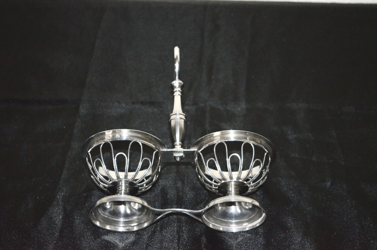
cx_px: 188
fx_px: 862
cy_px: 125
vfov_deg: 16.5
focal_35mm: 82
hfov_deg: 24.7
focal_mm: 55
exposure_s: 1/60
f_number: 5.6
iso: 3200
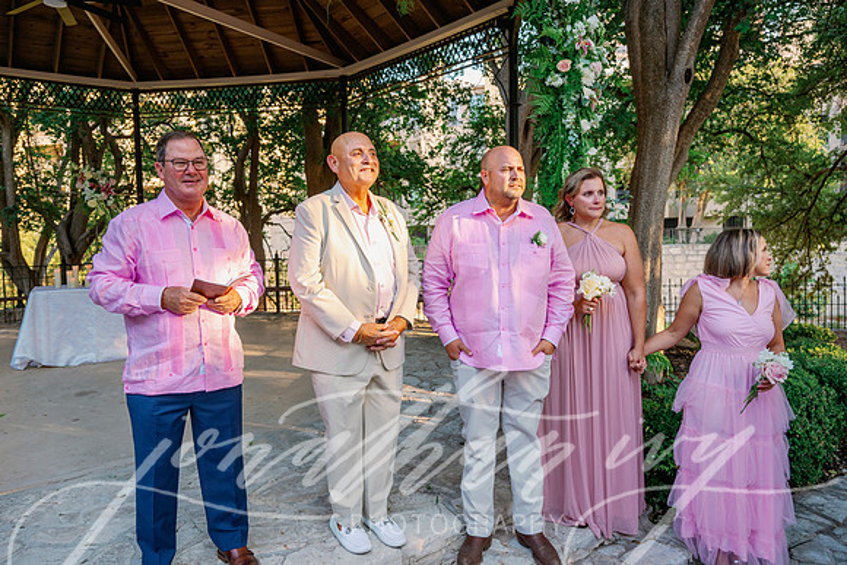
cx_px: 393
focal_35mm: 26
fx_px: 605
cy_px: 262
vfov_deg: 50.0
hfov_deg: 69.9
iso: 320
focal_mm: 24
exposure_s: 1/200
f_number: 3.5
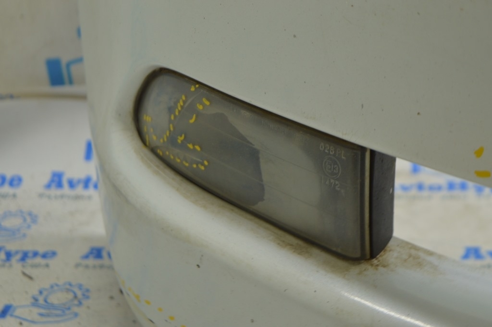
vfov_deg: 16.5
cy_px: 164
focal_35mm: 82
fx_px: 1127
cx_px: 246
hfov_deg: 24.6
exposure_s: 1/20
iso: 400
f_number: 5.6
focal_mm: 55
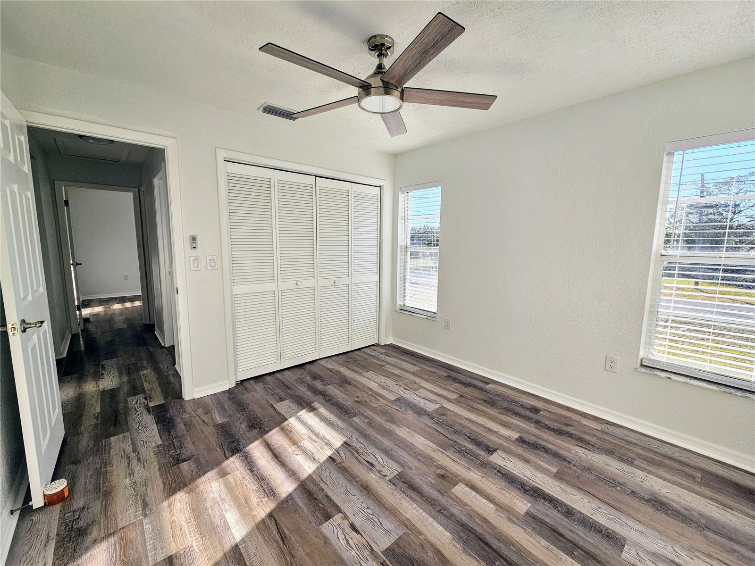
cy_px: 283
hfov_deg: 106.2
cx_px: 378
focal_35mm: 13
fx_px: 284
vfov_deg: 89.9
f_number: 2.2
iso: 50
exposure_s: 1/572
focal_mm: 2.2
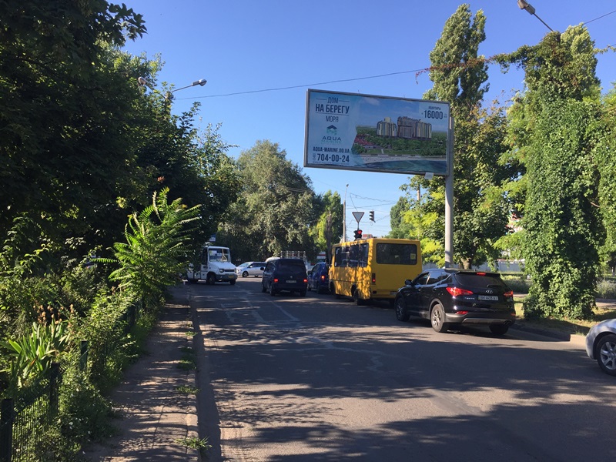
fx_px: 516
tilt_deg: +4.3
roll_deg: +0.1
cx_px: 308
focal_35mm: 29
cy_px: 231
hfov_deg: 61.7
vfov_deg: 48.2
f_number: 2.2
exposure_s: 1/879
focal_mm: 4.15
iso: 32
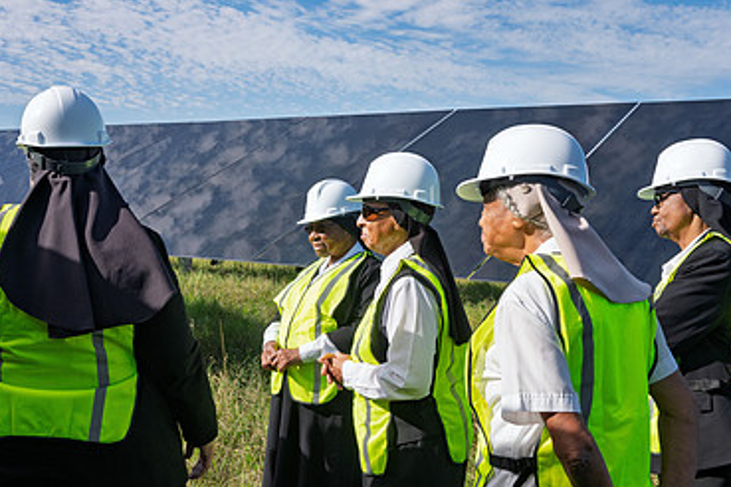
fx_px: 893
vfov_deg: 30.5
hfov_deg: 44.4
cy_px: 268
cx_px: 315
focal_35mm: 44
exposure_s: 1/500
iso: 200
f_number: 9
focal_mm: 28
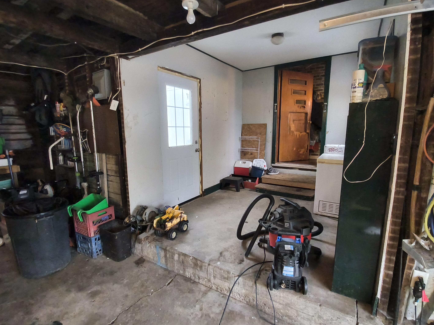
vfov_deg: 74.7
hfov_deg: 91.0
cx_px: 218
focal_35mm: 17
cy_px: 166
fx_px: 213
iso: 640
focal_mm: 1.46
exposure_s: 1/25
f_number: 2.2
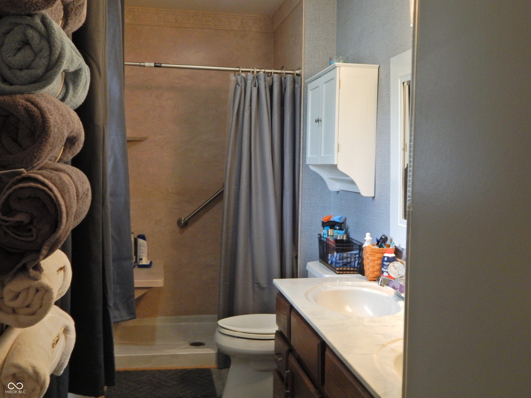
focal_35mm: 35
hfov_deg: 52.6
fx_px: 537
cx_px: 266
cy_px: 199
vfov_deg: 40.7
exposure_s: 1/30
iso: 400
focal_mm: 6.1
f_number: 3.3
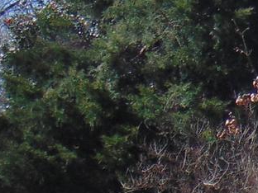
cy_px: 303
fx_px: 2937
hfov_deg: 4.9
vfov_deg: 3.8
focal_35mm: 394
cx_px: 658
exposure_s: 1/500
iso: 80
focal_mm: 10.8
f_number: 3.6
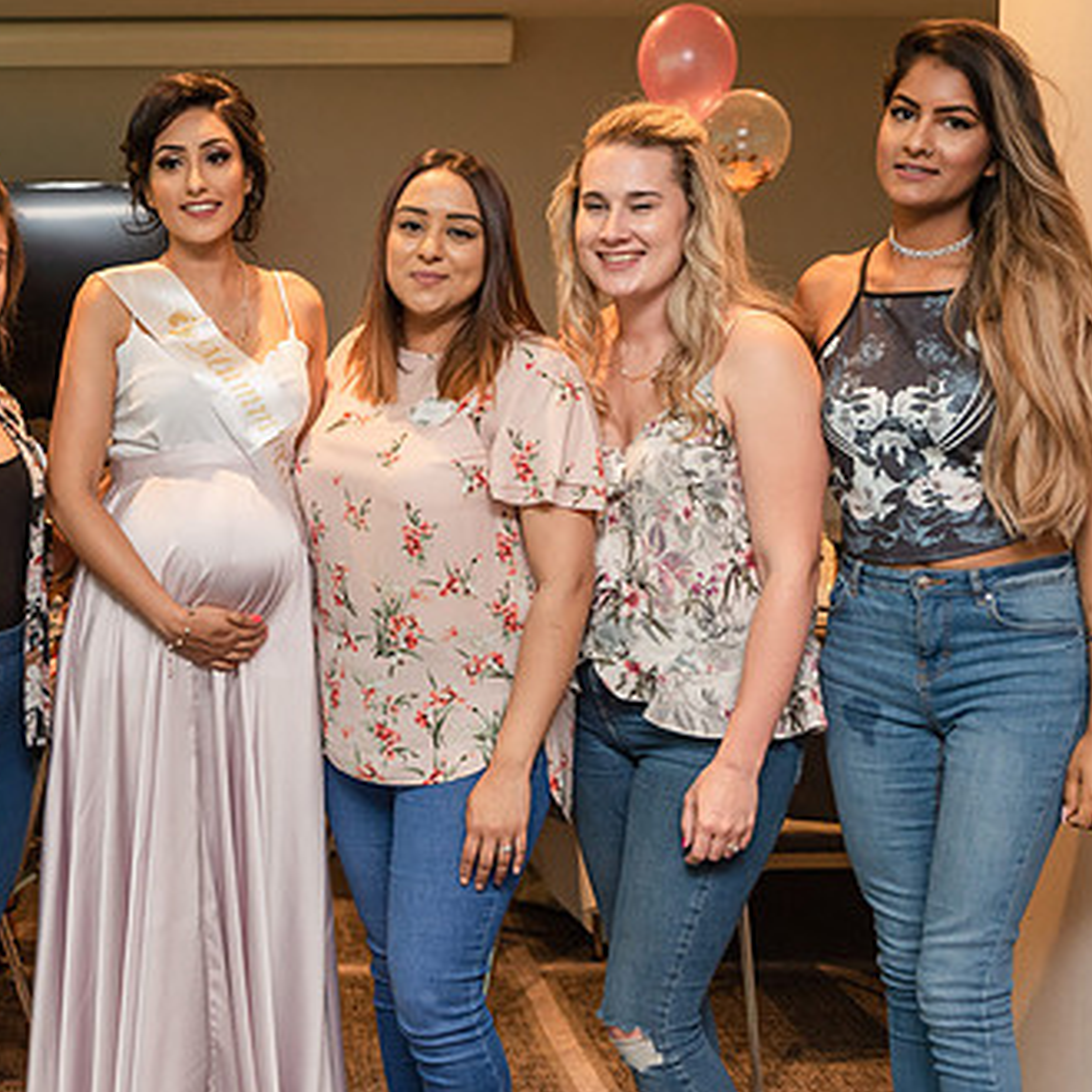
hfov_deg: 31.2
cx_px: 192
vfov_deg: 32.2
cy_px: 495
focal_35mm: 53
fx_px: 1892
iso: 2000
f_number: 4
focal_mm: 35
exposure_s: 1/160
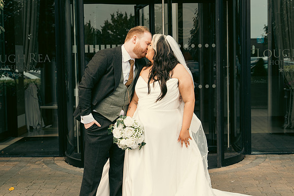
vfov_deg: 18.9
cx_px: 147
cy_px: 98
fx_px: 588
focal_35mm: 72
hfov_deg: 28.1
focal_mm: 48
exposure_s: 1/250
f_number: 5
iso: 125
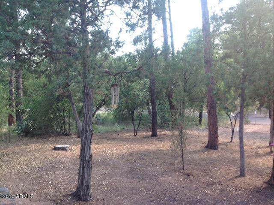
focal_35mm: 35
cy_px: 102
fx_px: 277
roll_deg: +1.5
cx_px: 137
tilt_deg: -0.5
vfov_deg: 40.6
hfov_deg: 52.7
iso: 50
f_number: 2.4
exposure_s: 1/159
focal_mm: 4.28
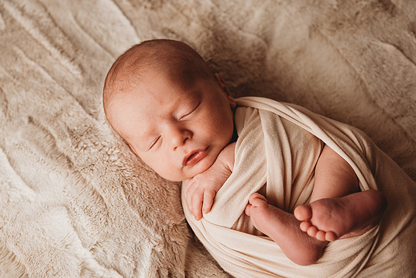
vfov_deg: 25.1
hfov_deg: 36.9
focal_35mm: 54
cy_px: 140
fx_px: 624
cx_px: 210
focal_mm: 50
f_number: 4
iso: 100
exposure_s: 1/160
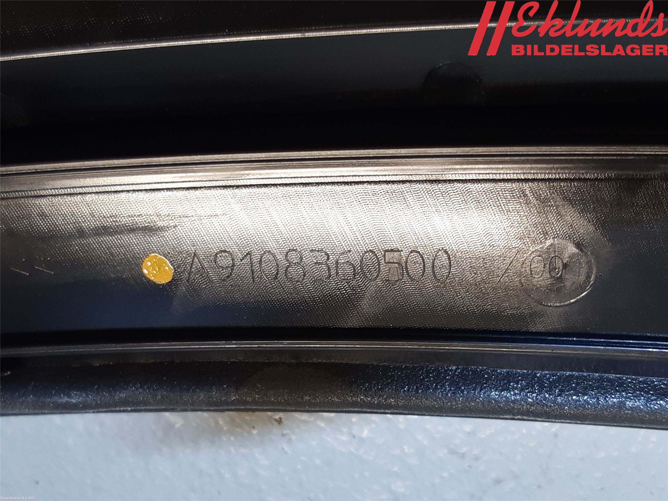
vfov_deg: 53.1
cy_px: 250
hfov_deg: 67.3
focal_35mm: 26
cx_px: 334
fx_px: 502
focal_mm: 3.93
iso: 80
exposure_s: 1/50
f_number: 1.7
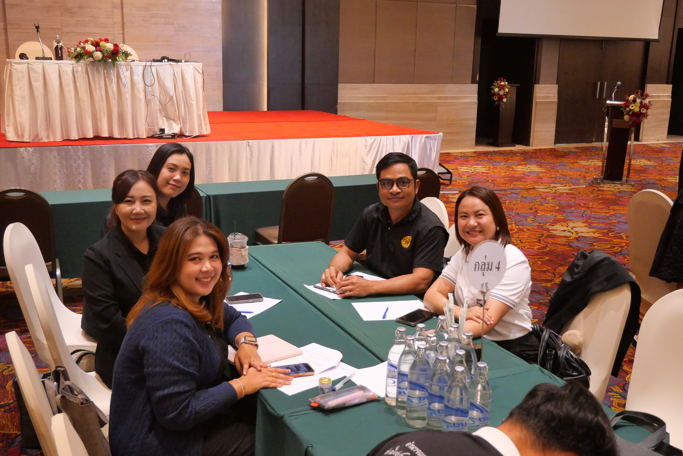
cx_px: 342
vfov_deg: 36.0
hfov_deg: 51.9
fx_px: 702
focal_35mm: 37
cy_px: 228
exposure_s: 1/125
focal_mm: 18
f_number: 3.9
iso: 3200
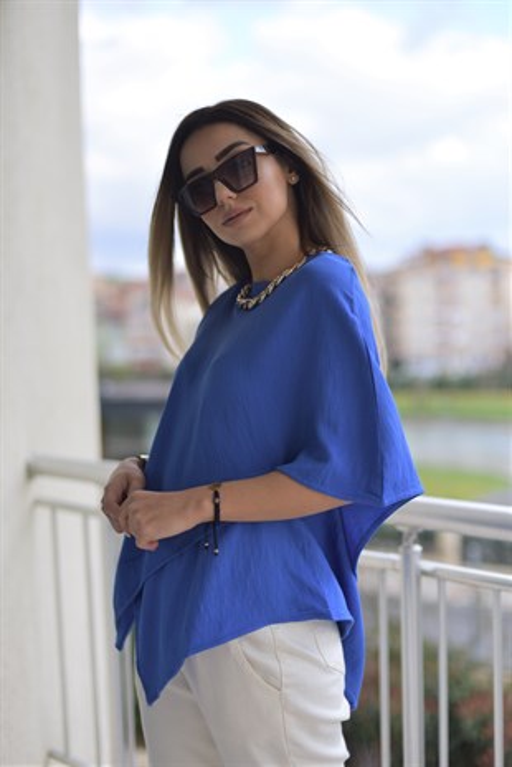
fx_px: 1065
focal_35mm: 50
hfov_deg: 27.0
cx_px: 256
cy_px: 384
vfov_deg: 39.6
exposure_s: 1/8000
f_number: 2
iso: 800
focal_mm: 50
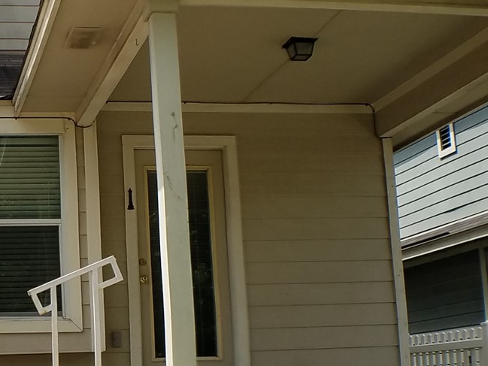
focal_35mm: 82
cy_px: 204
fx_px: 1156
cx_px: 11
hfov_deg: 23.0
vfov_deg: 18.0
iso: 50
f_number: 1.7
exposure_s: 1/2832
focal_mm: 4.2
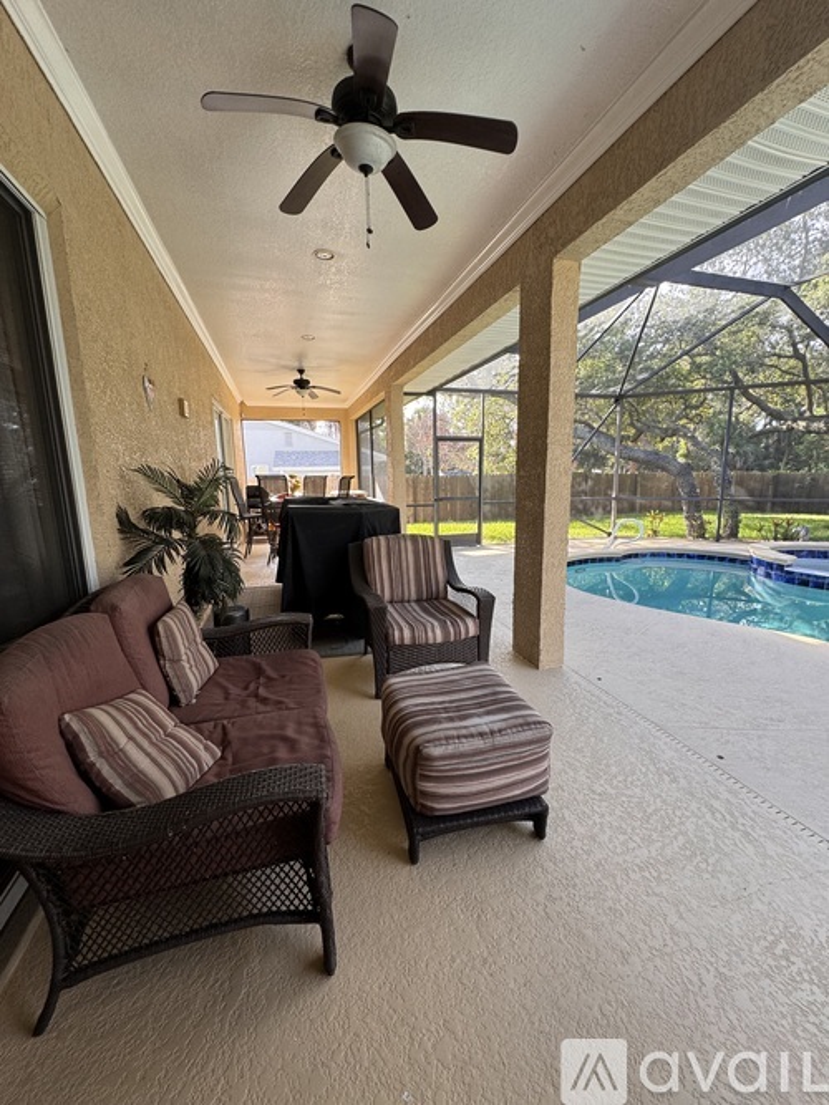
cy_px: 552
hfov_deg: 85.7
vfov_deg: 102.1
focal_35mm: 14
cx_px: 414
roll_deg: +1.9
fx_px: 447
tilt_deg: -10.2
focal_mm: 2.22
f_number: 2.2
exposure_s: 1/99
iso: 50
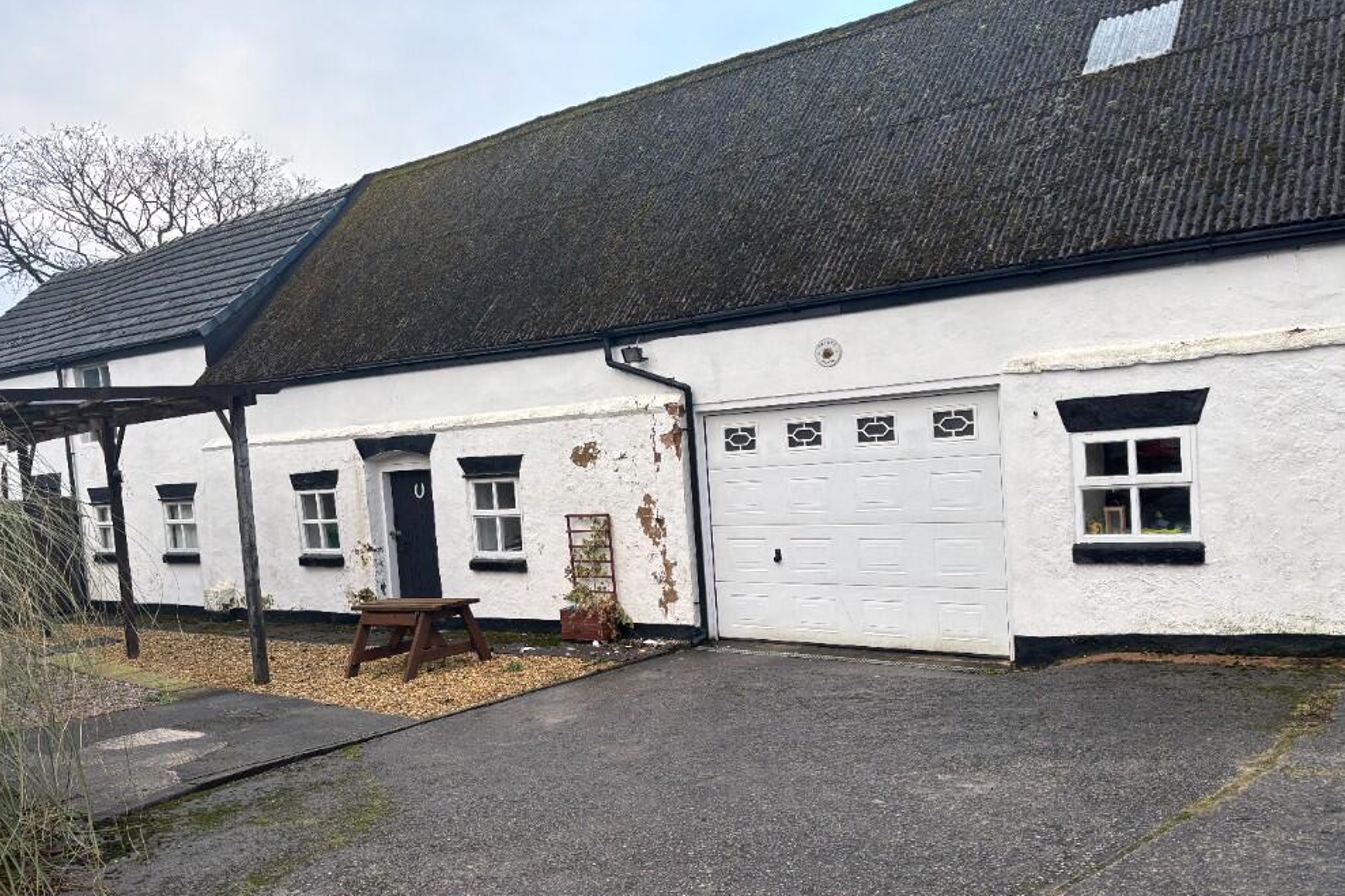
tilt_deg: -4.4
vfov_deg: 46.2
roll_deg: +3.2
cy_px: 514
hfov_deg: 65.5
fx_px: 1046
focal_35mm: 28
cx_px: 681
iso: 40
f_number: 1.6
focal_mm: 5.96
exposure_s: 1/228
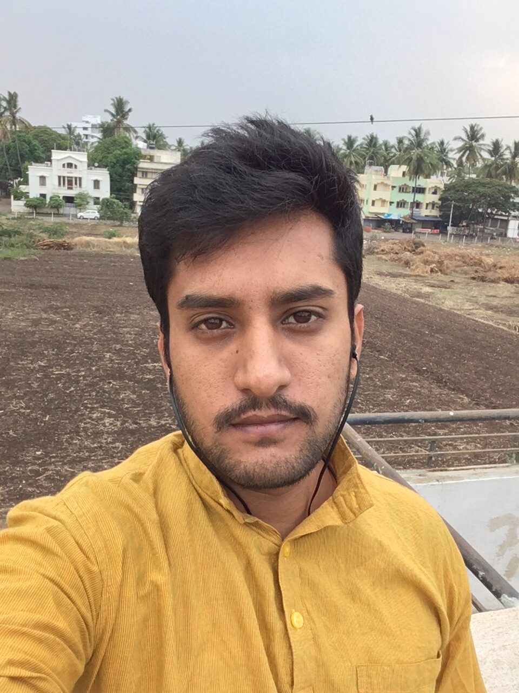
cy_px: 346
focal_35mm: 31
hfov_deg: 45.4
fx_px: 620
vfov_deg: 58.4
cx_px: 260
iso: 50
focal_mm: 2.15
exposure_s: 1/100
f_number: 2.4
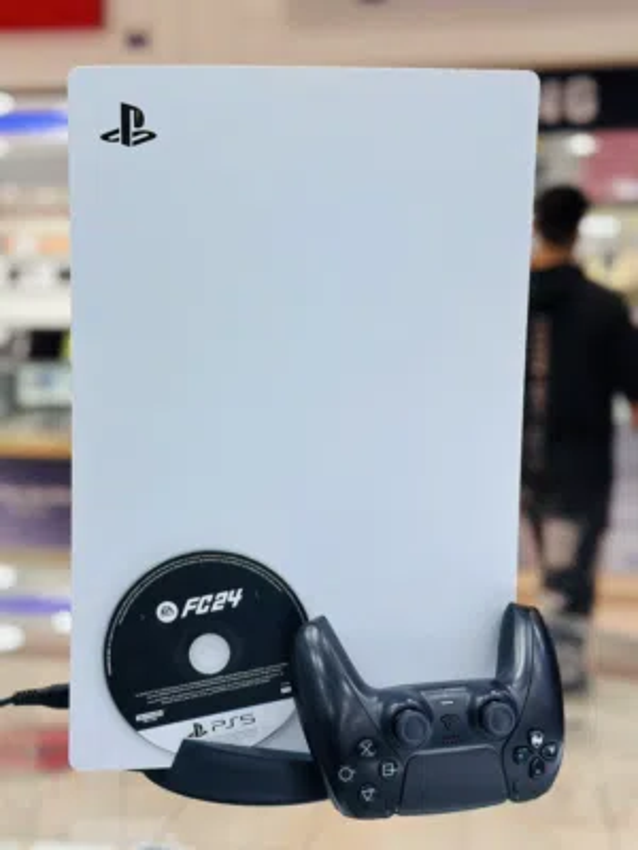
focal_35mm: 48
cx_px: 319
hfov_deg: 30.3
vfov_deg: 39.7
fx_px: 1180
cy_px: 425
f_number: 1.78
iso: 80
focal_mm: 6.86
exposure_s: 1/358
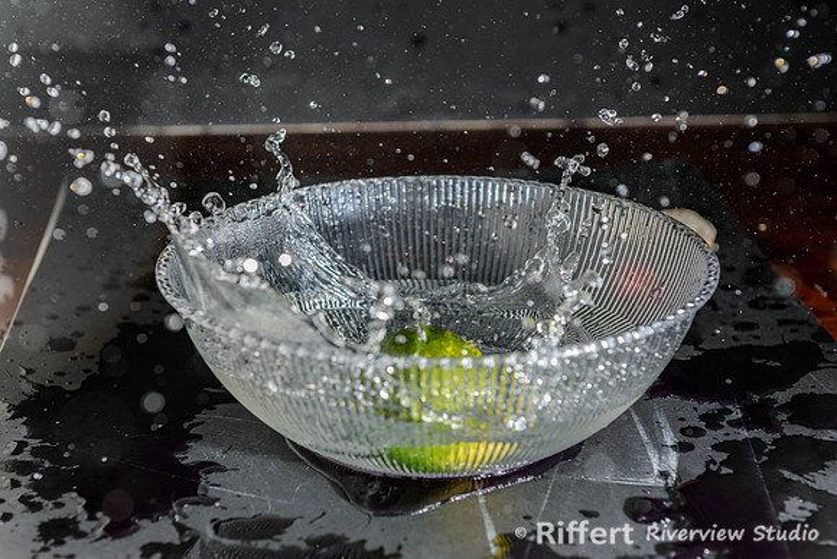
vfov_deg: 19.4
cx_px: 418
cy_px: 280
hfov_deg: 28.7
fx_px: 1636
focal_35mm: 70
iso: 100
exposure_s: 1/125
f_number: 5.6
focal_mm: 70
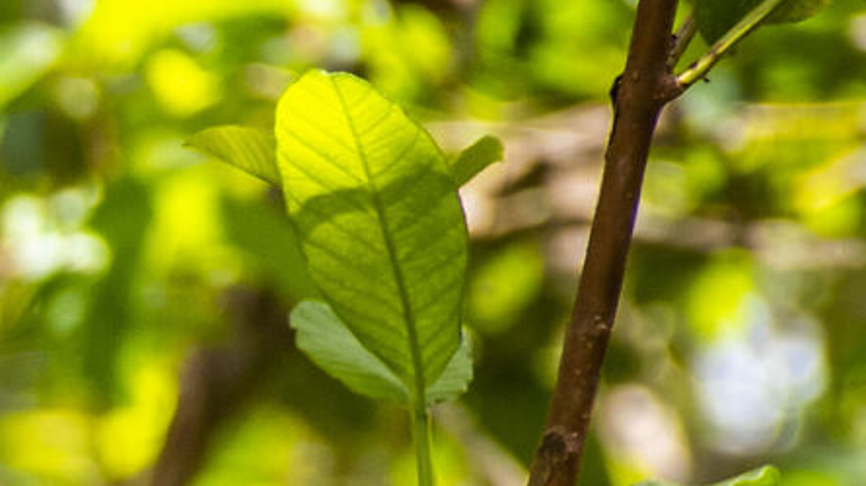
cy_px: 783
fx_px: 27226
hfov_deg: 1.8
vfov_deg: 1.0
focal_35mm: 1186
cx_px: -1345
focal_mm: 140
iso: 320
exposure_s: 1/200
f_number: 8
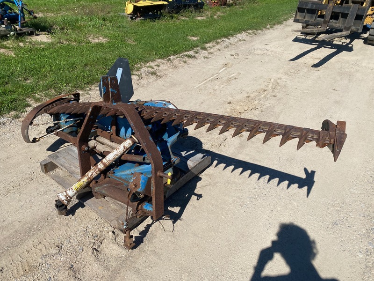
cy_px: 140
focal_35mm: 26
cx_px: 187
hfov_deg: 67.3
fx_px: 281
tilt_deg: -30.3
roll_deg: -1.2
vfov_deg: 53.1
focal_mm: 4.25
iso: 32
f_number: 1.8
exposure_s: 1/4274
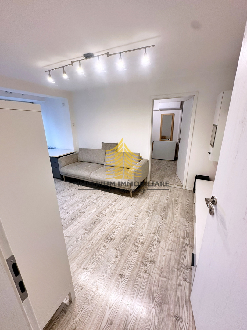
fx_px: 133
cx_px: 124
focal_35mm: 14
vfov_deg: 102.1
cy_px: 165
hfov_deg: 85.7
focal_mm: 2.22
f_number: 2.2
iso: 160
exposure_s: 1/50
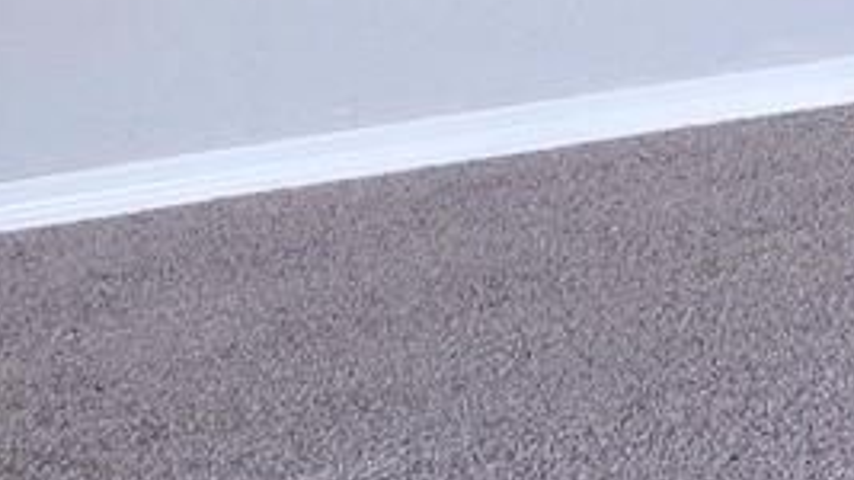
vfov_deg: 7.5
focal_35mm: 150
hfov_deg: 14.1
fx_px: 3396
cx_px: 896
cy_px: -691
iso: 100
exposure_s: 1/120
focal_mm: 6.3
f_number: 1.7
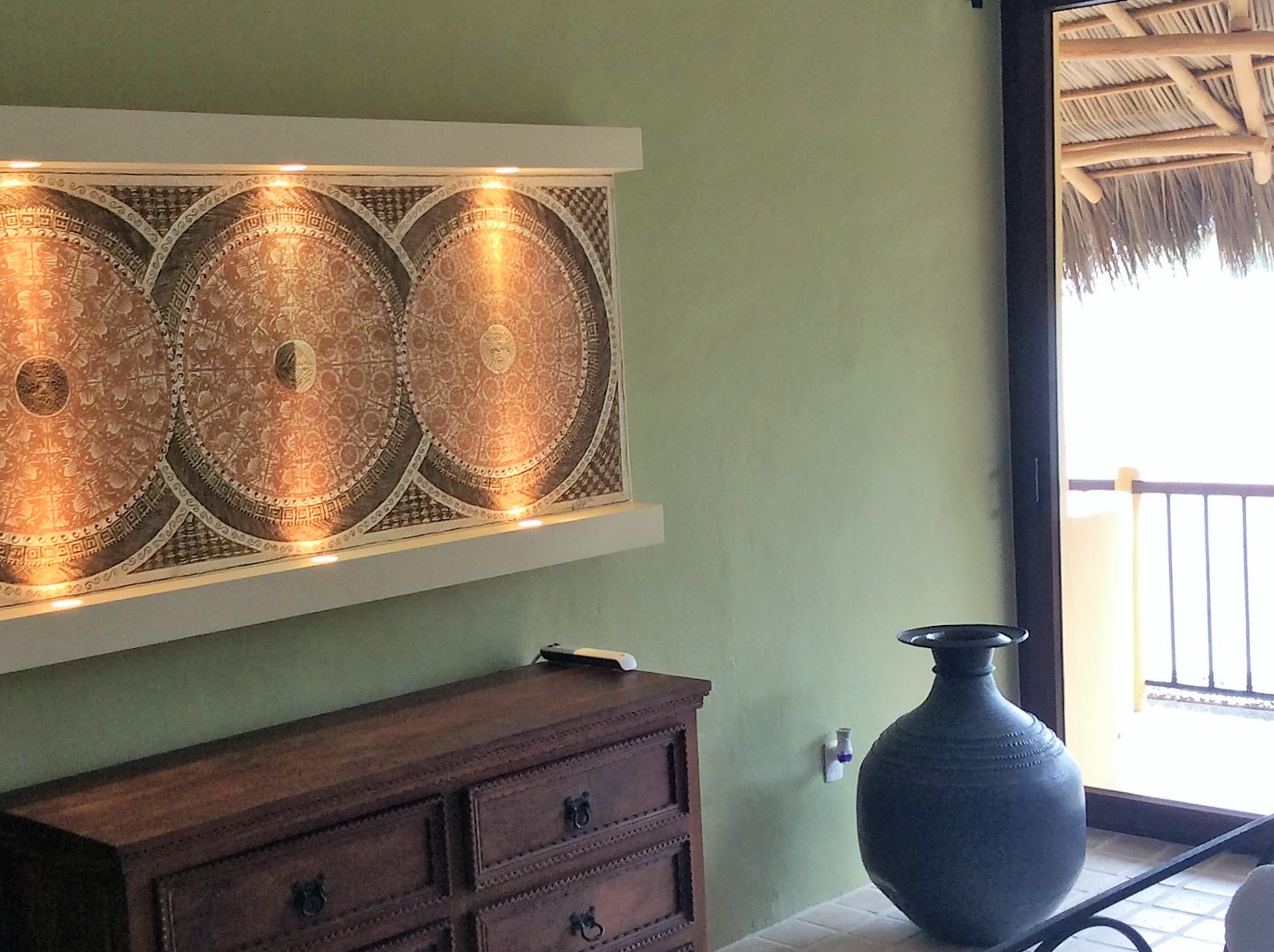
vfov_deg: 28.5
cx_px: 566
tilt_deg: -6.9
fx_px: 1875
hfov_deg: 37.5
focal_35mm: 51
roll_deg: +4.1
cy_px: 515
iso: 40
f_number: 2.4
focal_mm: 3.3
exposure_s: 1/30
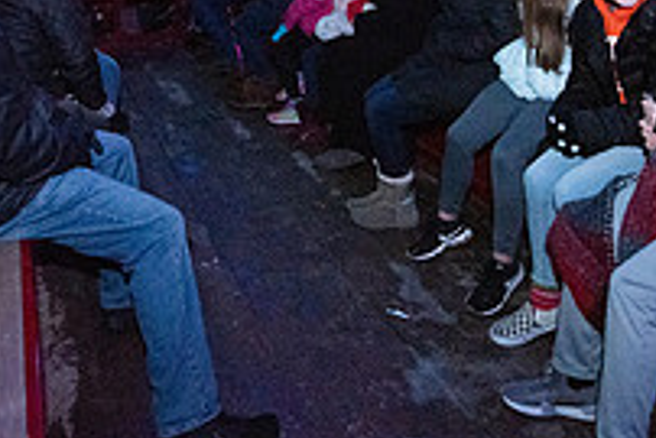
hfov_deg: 45.5
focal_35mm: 42
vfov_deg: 28.2
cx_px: 205
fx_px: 766
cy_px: -76
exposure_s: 1/200
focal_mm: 14
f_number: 2.8
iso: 2000
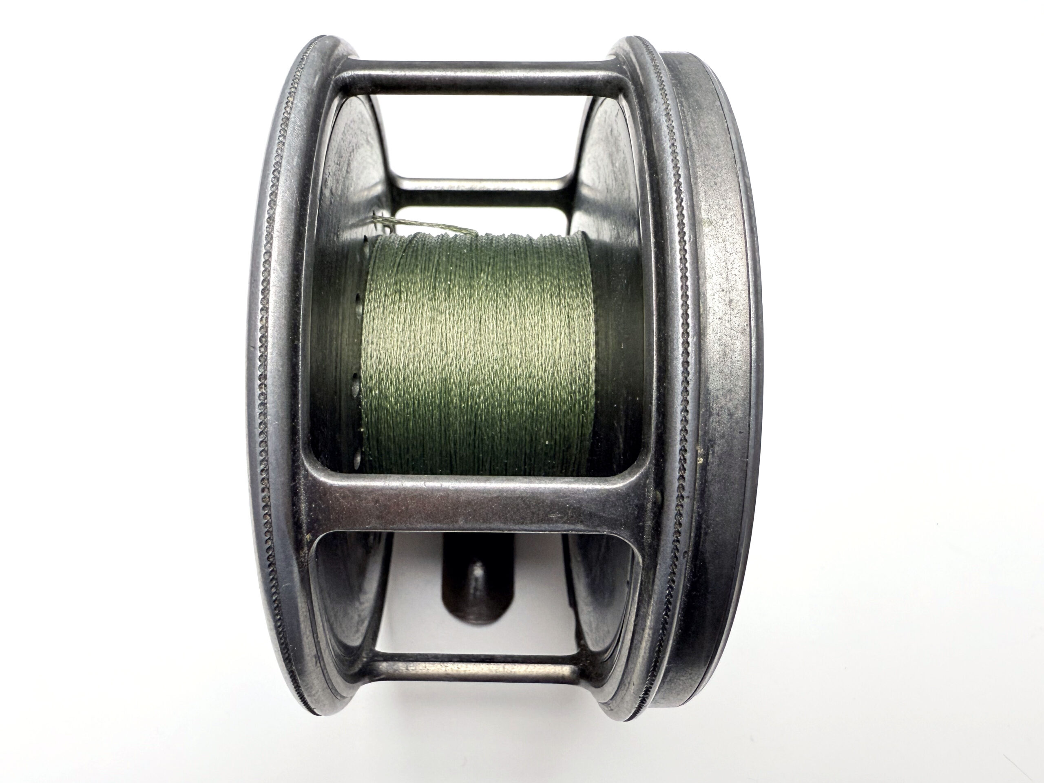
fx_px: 724
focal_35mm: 24
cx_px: 522
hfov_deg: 71.6
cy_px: 392
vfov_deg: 56.8
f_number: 1.78
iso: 64
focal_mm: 6.76
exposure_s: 1/241
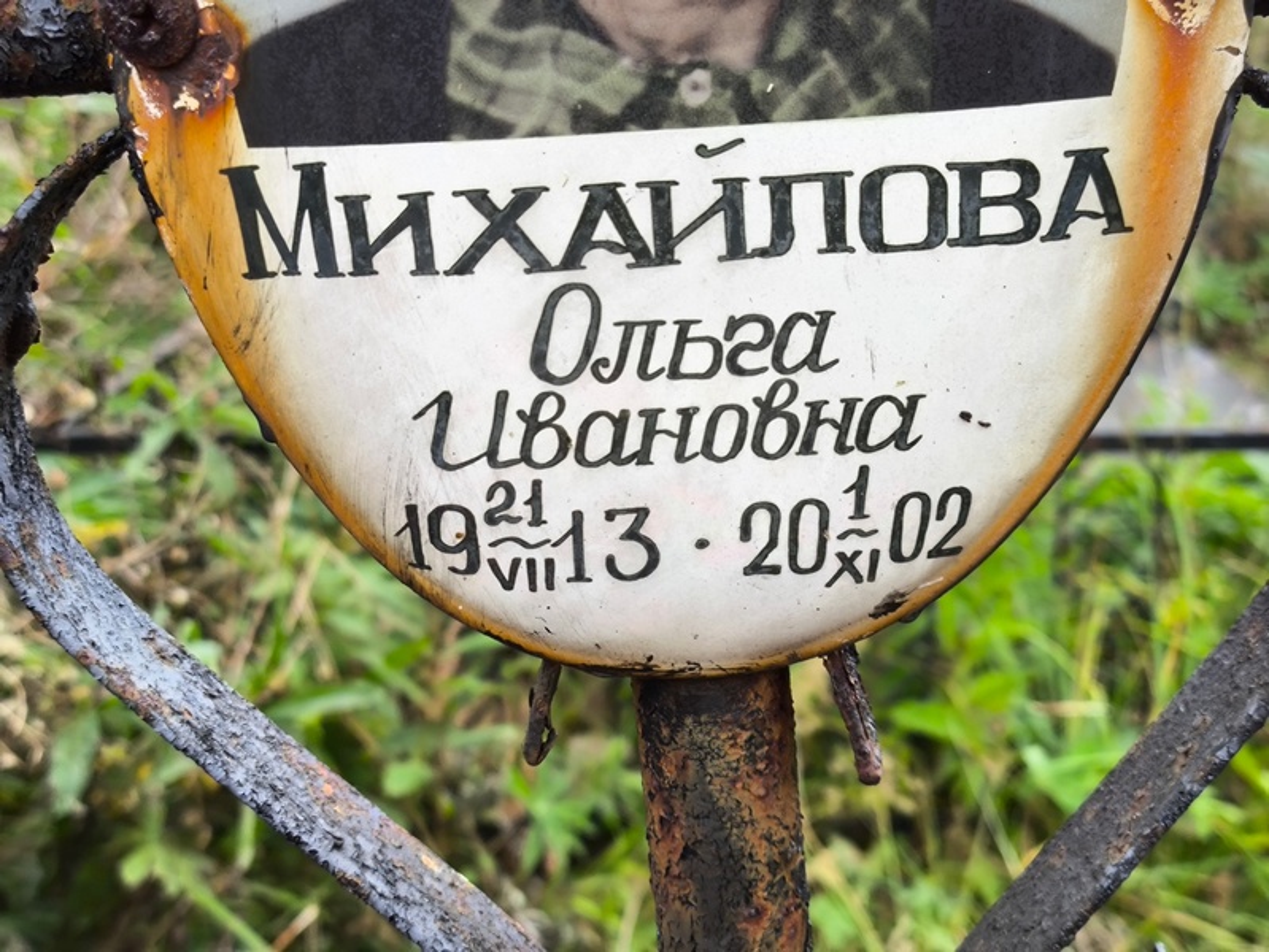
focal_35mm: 50
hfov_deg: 38.2
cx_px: 634
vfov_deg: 29.1
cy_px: 476
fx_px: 1834
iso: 50
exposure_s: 1/120
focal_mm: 4.71
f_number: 1.7
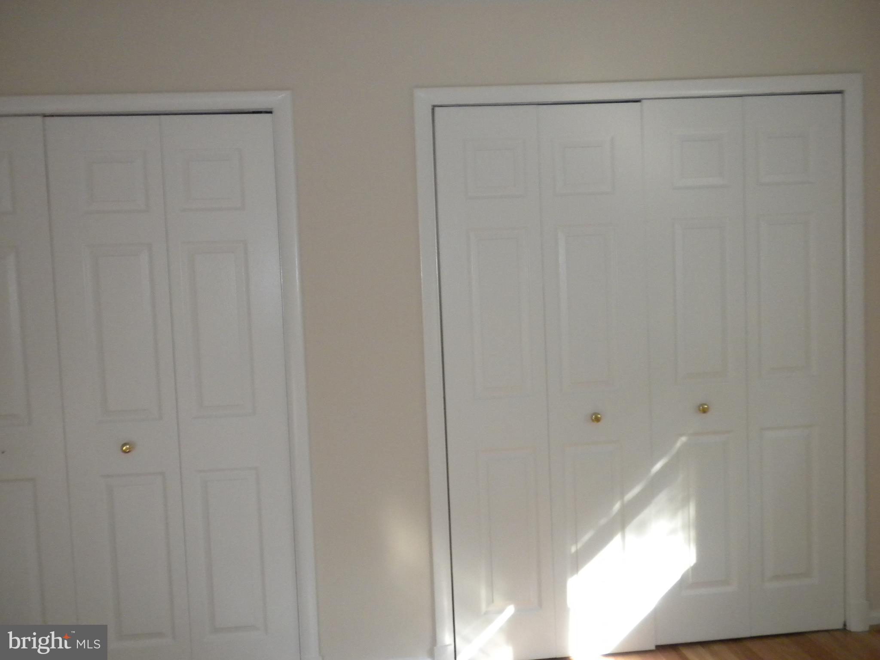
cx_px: 440
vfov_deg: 38.7
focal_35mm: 37
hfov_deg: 50.1
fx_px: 941
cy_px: 330
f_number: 3.5
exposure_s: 1/30
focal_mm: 6.6
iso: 400
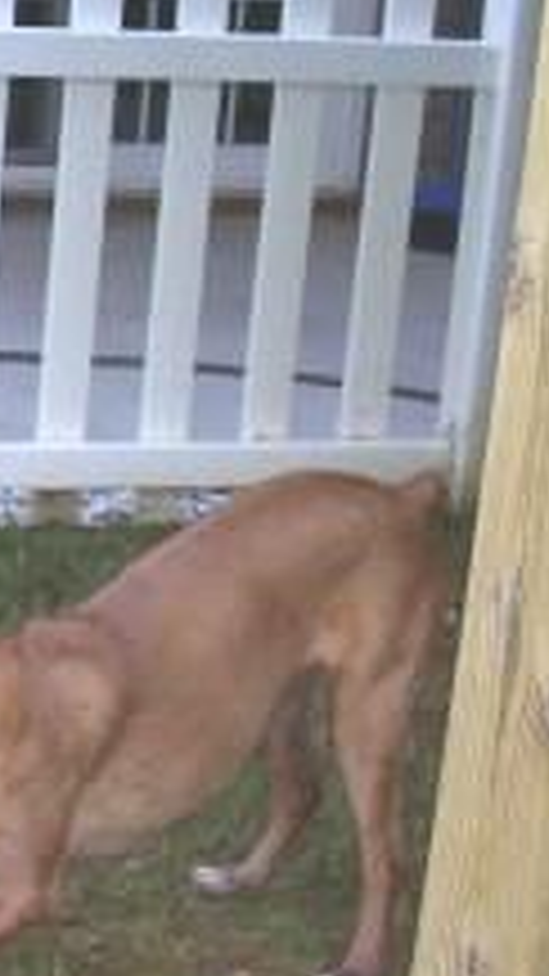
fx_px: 3081
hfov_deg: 9.8
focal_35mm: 119
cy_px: 711
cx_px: -342
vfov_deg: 17.9
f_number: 3.4
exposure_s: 1/60
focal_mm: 8.6
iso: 80
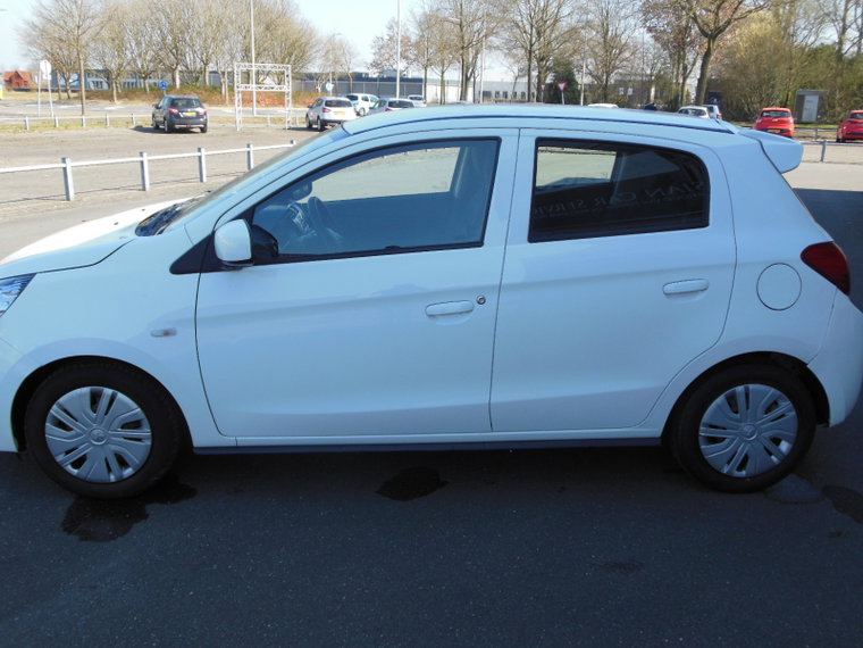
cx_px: 432
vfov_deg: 42.9
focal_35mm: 33
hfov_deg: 55.4
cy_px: 324
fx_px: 823
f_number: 3.5
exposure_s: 1/500
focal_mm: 6
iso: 125
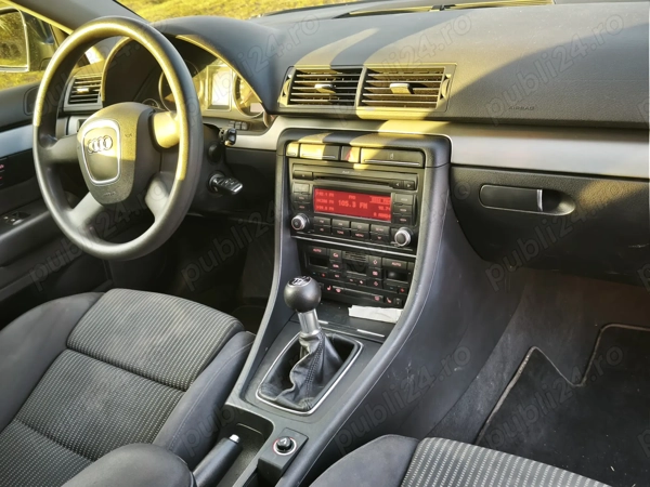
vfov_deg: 40.7
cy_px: 244
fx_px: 657
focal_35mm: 35
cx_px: 325
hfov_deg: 52.6
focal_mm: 5.35
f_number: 1.7
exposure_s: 1/100
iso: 400
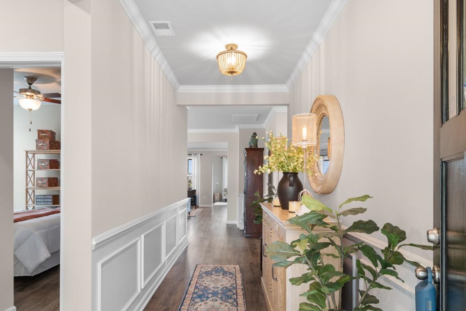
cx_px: 218
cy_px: 175
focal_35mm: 24
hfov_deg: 73.7
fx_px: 311
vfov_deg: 53.0
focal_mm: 11.5
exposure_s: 1/10
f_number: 4.8
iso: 100
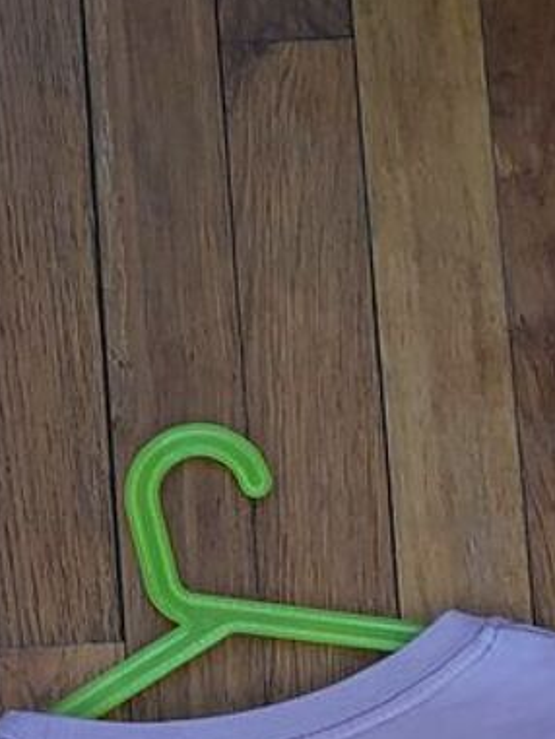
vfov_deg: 19.5
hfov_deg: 17.6
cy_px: 1188
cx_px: 334
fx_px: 1795
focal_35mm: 84
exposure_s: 1/30
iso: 400
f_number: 1.8
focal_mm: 4.6
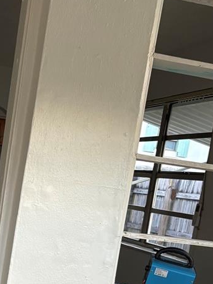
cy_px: 275
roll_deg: -7.1
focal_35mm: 68
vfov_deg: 27.2
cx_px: -35
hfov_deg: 20.4
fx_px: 558
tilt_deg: -9.3
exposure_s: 1/82
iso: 125
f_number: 1.6
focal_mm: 5.96
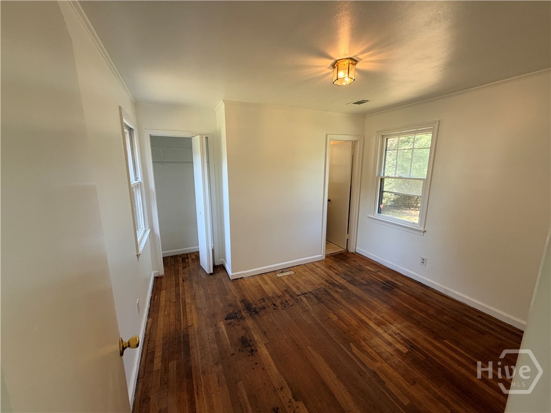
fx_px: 223
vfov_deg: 85.7
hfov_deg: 102.1
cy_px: 206
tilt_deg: -10.3
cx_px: 276
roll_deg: +0.7
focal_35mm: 14
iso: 160
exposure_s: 1/121
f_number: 2.2
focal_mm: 2.22
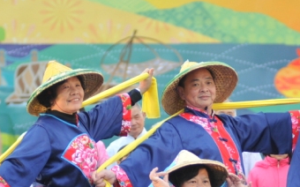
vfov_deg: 3.6
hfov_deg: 5.7
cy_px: 265
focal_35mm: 368
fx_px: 3007
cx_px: 292
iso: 250
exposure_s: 1/100
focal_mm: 80
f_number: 3.2
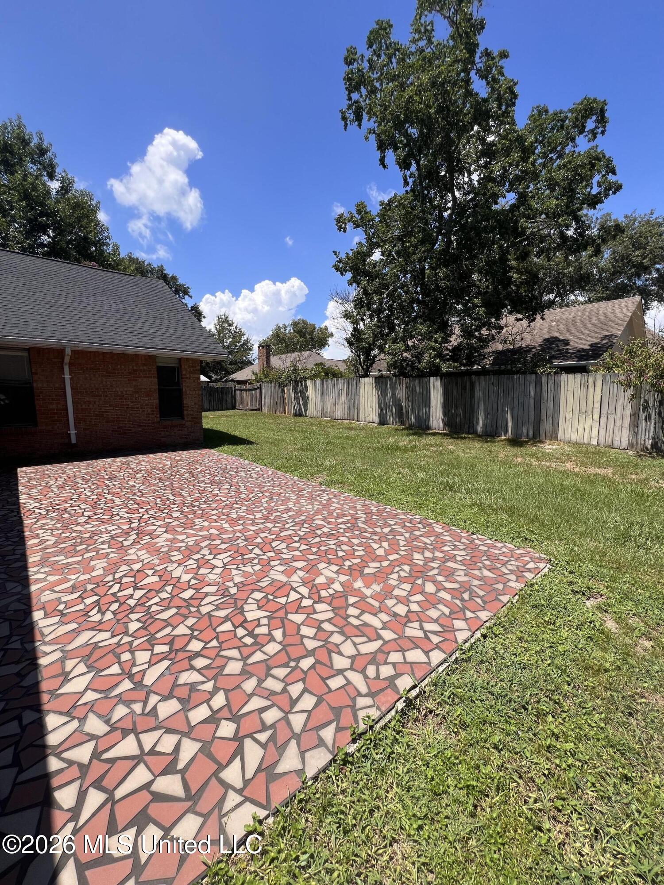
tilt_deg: -7.3
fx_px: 332
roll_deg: +0.0
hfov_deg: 89.9
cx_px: 332
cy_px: 442
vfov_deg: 106.2
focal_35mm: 13
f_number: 1.8
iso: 32
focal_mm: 1.57
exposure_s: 1/1429
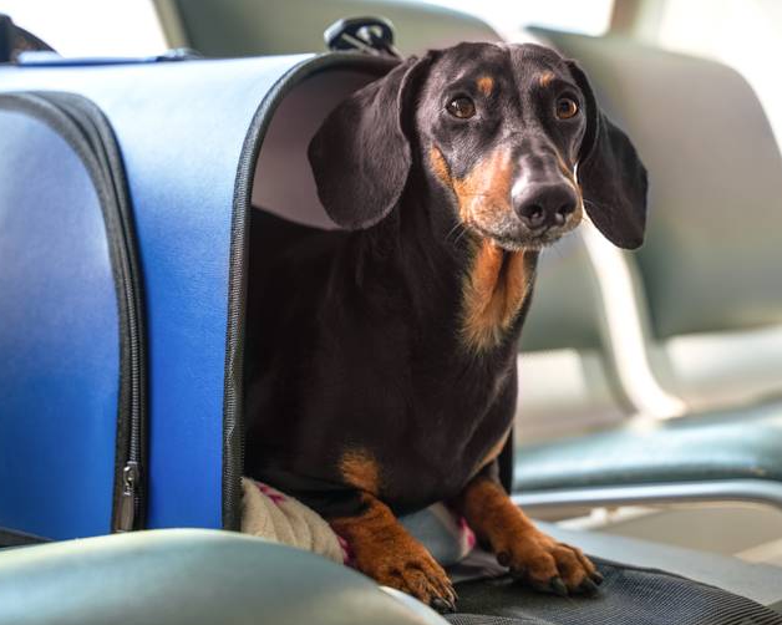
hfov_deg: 30.5
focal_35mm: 62
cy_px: 317
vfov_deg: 24.6
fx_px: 1434
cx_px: 403
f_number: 4
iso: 100
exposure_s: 1/100
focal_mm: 54
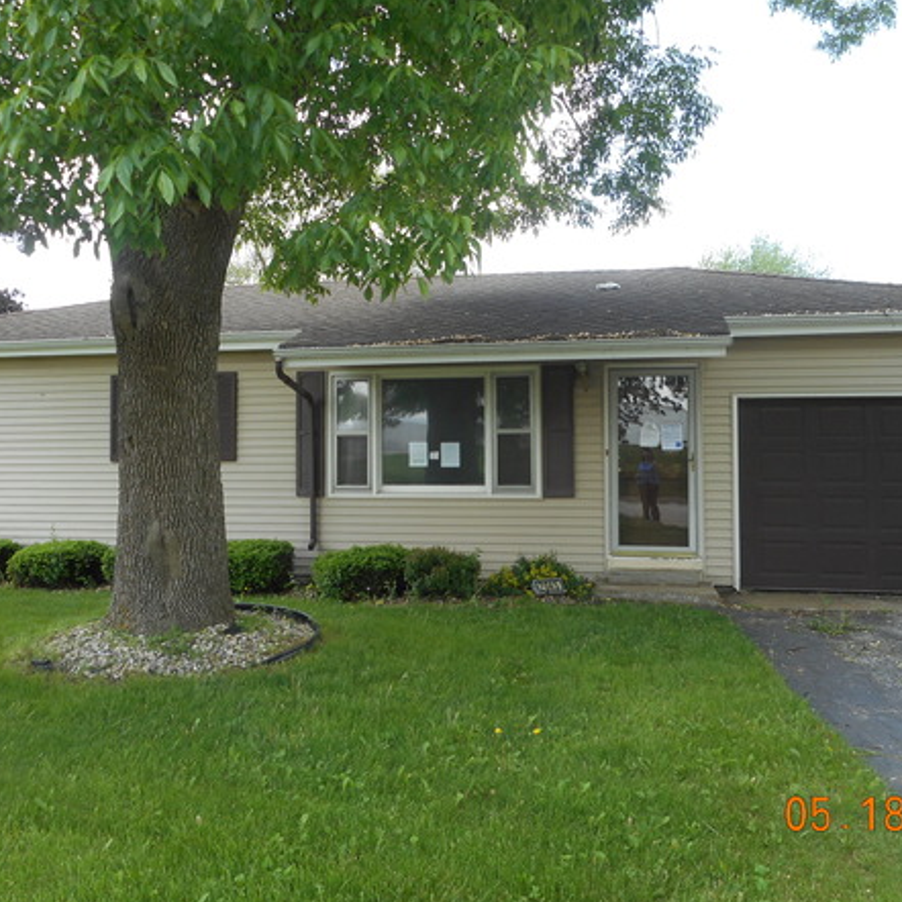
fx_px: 943
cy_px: 424
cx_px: 424
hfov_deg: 51.1
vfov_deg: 51.1
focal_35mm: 32
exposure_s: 1/100
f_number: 3.7
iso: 80
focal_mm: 4.5
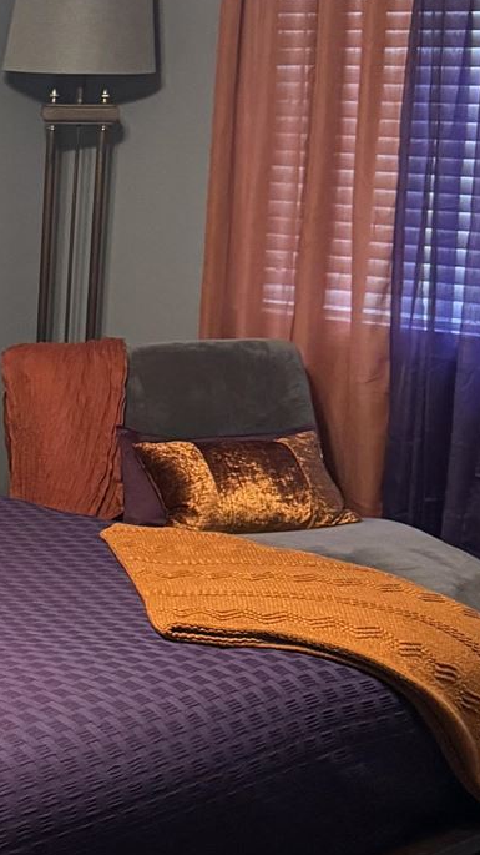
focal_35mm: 88
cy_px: 343
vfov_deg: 24.2
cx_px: -502
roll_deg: +0.1
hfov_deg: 12.1
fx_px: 1992
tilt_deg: -9.0
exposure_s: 1/40
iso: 640
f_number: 1.78
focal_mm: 6.76
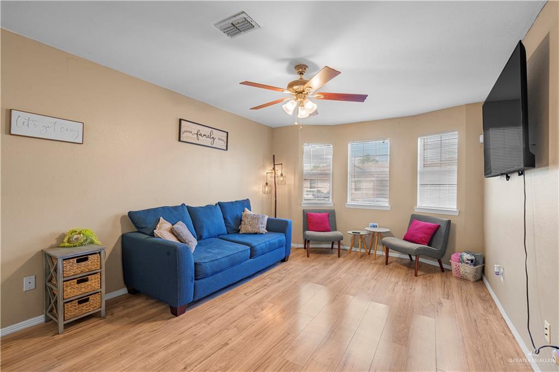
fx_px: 248
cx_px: 280
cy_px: 186
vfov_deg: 73.7
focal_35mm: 16
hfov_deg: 96.8
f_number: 11
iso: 320
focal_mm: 16
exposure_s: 1/2
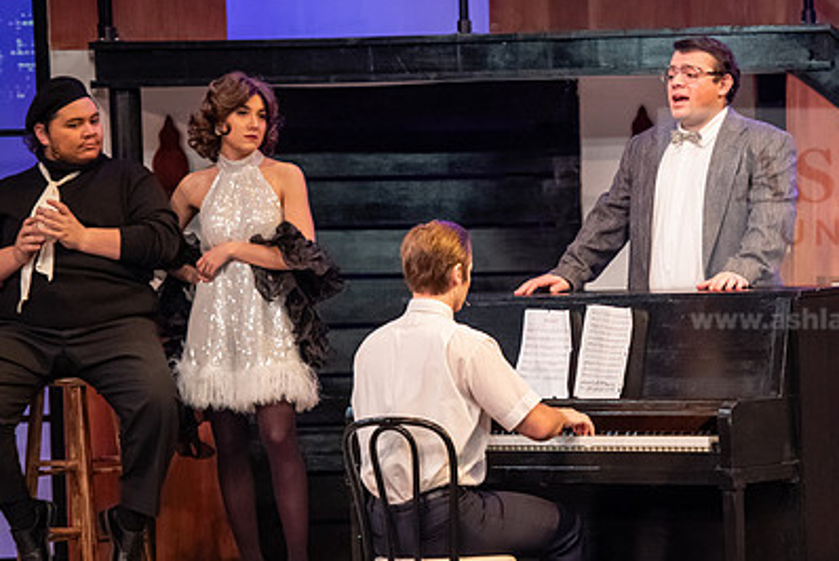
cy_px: 364
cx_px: 594
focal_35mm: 233
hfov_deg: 8.8
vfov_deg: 5.9
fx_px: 5434
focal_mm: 160
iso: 3200
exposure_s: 1/200
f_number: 3.2
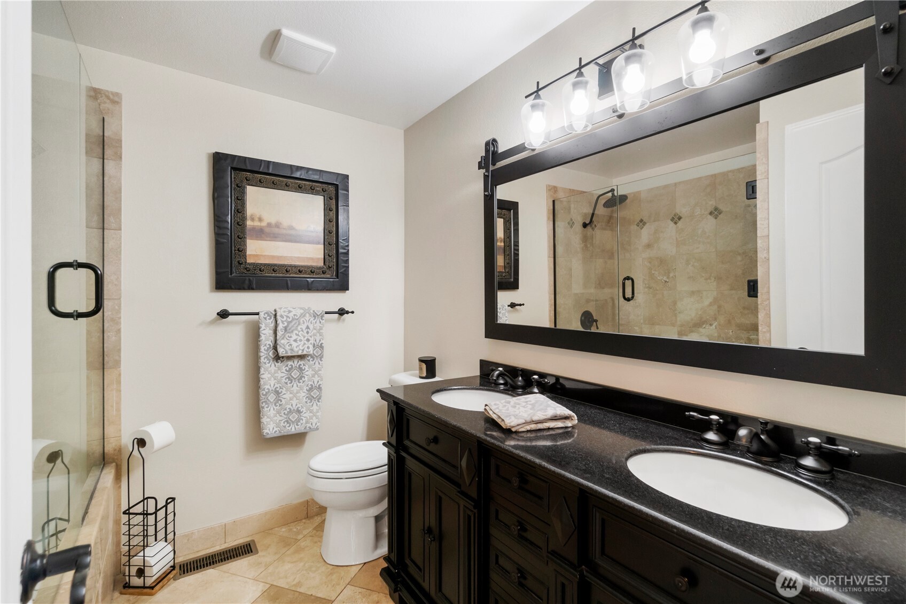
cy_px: 302
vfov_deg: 77.3
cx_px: 453
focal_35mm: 15
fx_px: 378
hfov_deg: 100.4
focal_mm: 10
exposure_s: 1/400
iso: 800
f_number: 8
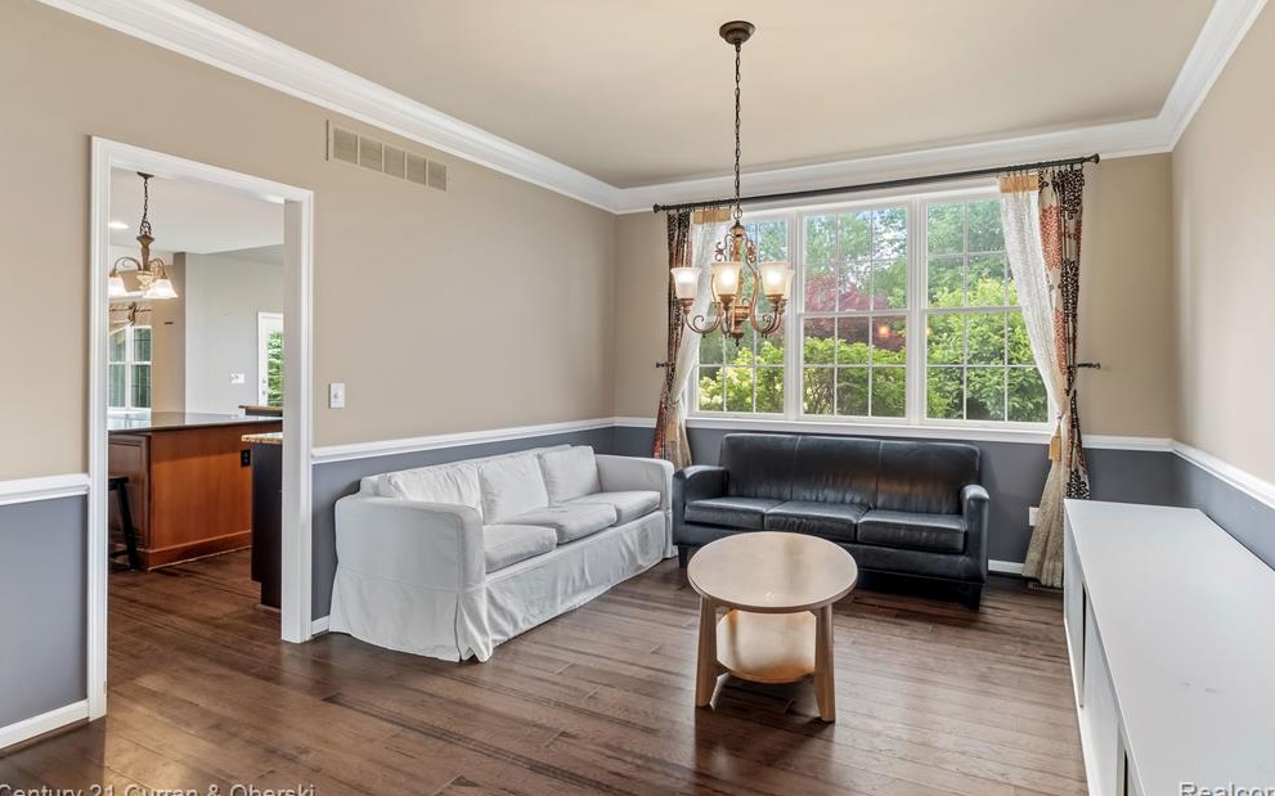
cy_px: 374
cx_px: 650
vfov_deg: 59.6
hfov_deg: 85.1
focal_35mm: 20
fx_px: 695
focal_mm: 12.6
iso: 1250
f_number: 7.1
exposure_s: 1/2
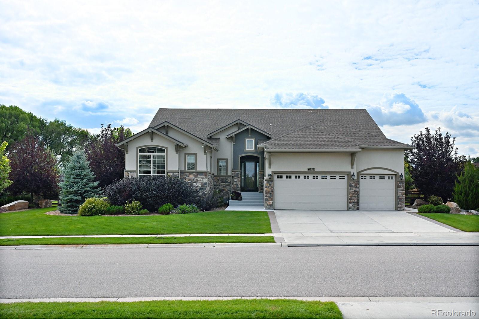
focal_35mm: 34
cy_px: 160
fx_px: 452
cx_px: 240
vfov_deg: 38.9
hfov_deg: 55.8
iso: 500
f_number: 11
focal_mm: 34
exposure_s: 1/1250
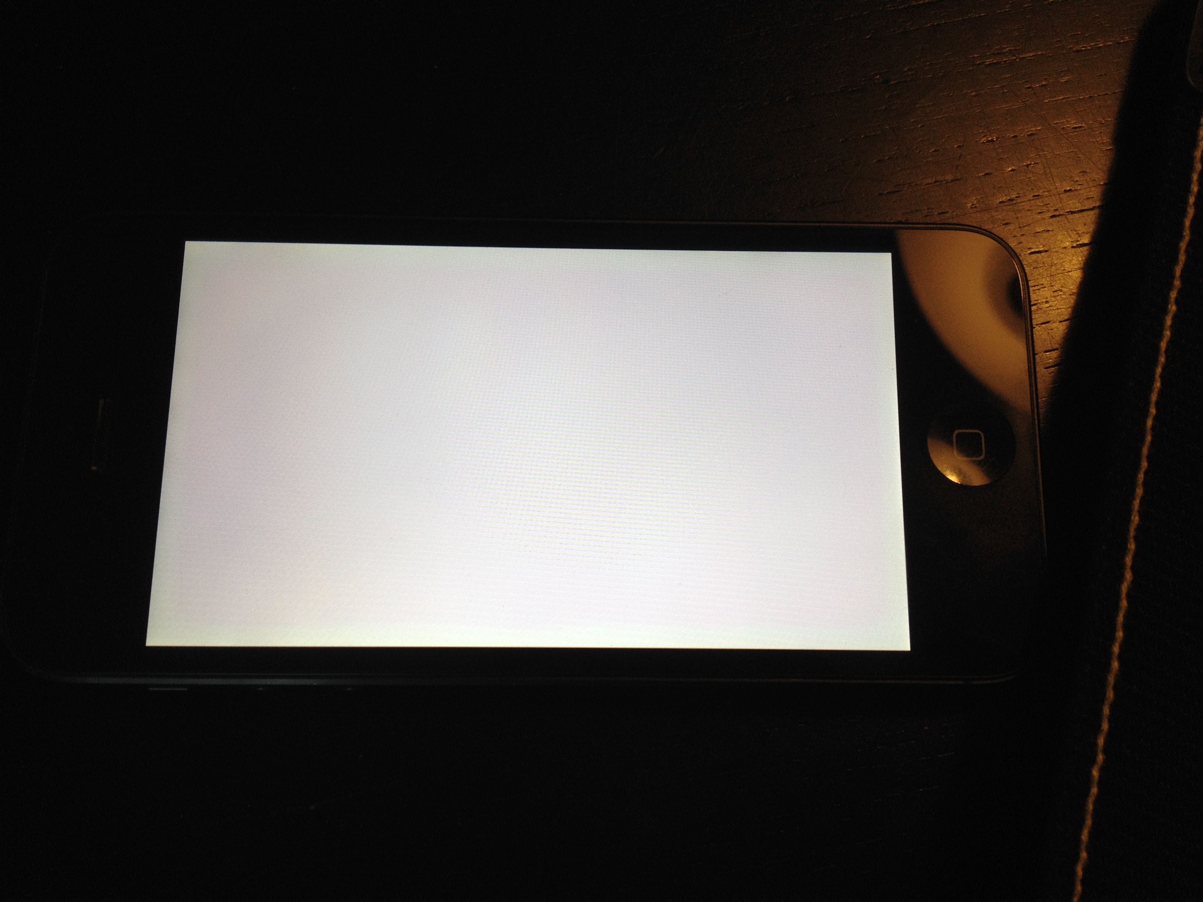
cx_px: 602
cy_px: 451
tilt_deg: -77.0
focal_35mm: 35
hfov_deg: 52.6
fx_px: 1216
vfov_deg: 40.7
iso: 80
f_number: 2.4
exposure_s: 1/120
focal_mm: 4.28
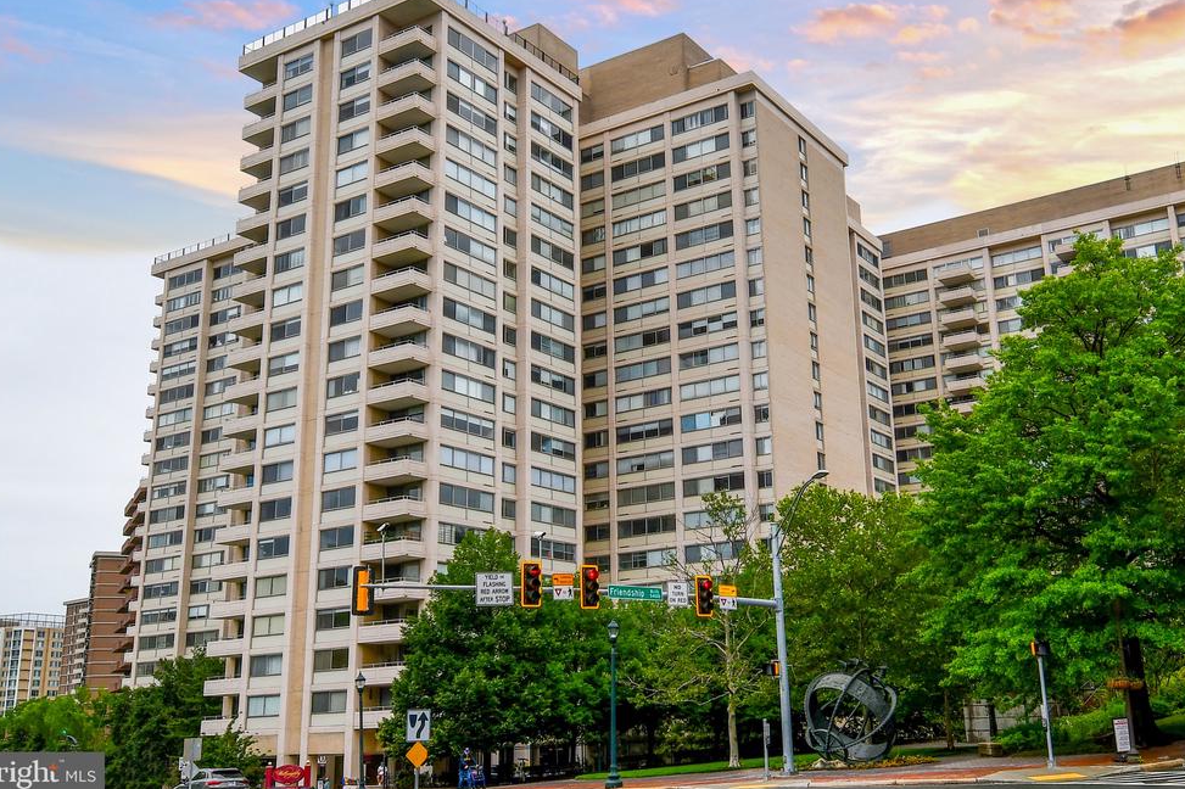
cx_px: 593
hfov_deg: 84.0
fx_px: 658
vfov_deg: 61.9
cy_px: 381
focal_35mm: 20
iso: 100
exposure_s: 1/320
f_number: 9
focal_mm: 13
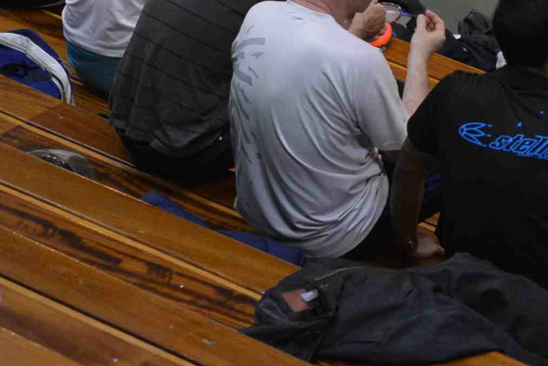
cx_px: 899
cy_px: -183
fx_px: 3868
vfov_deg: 5.4
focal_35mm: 254
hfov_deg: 7.9
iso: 1600
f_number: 3.3
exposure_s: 1/180
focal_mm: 70
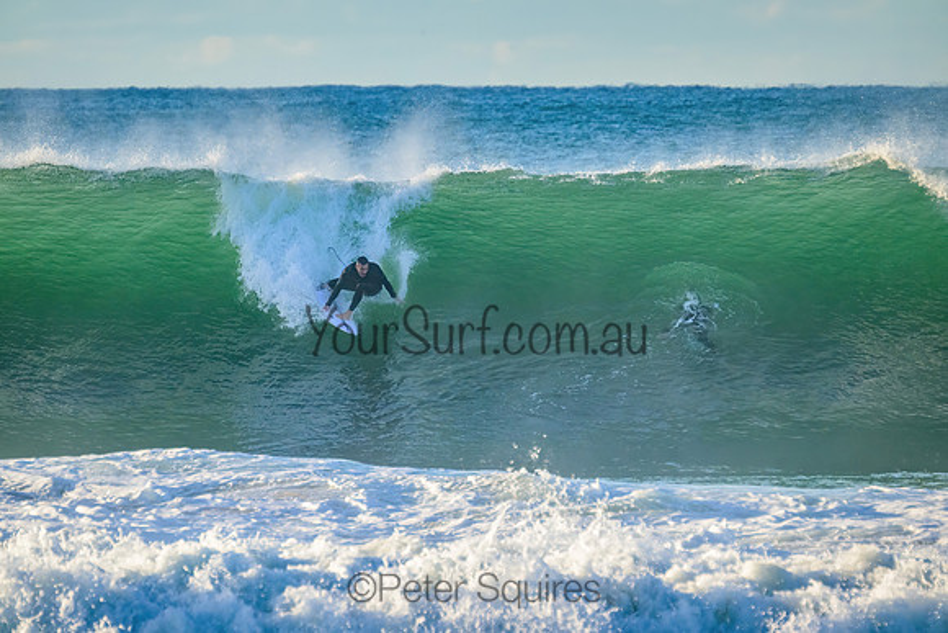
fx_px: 16593
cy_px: 316
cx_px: 474
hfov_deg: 3.3
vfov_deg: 2.2
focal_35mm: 630
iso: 2500
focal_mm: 630
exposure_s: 1/1600
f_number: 11
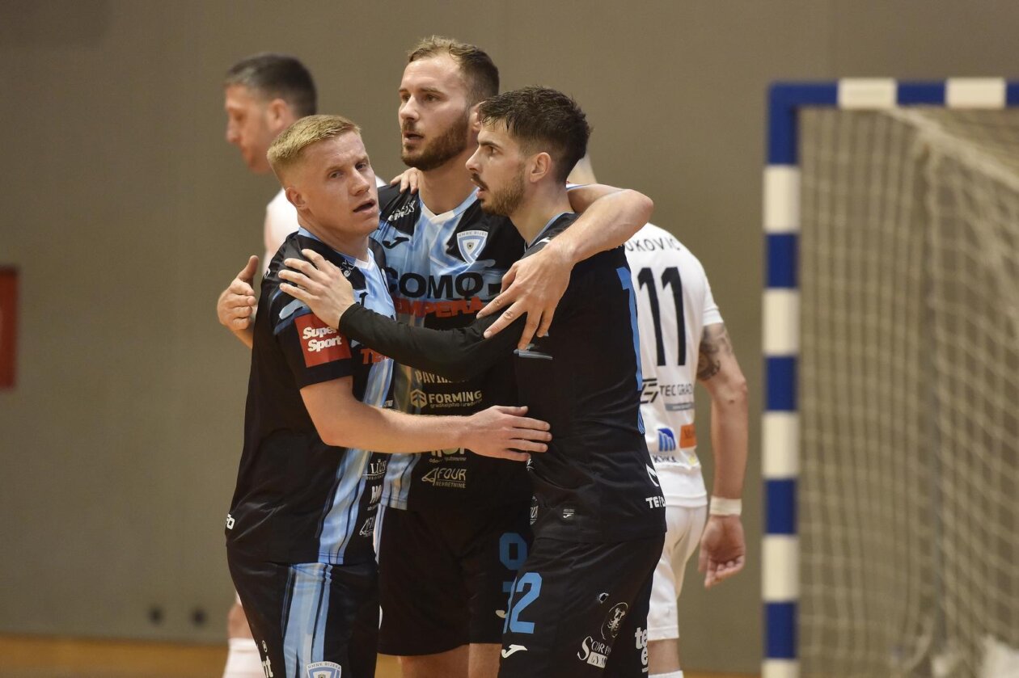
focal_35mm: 200
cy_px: 339
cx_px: 510
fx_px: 5659
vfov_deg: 6.9
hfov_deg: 10.3
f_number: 3.2
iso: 2000
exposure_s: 1/800
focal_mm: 200
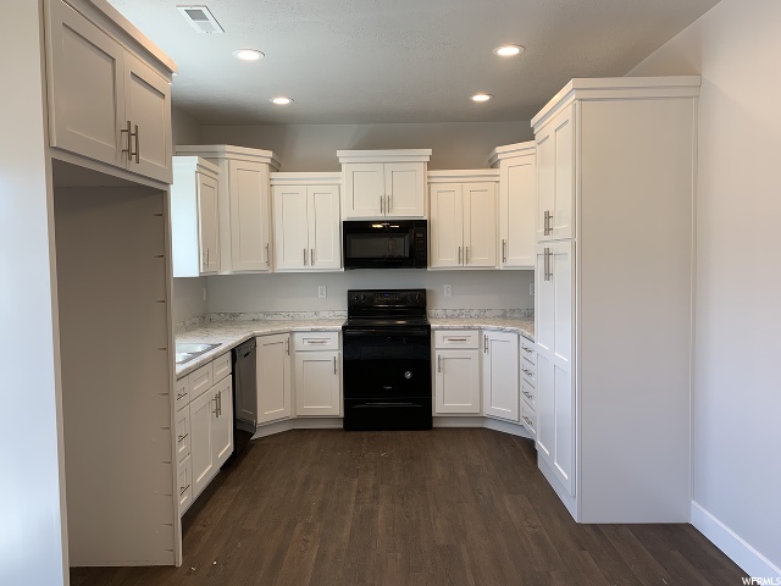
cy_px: 293
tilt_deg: -2.8
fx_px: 587
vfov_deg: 53.1
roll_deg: +0.8
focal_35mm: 26
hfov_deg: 67.3
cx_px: 390
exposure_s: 1/120
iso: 40
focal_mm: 4.25
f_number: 1.8
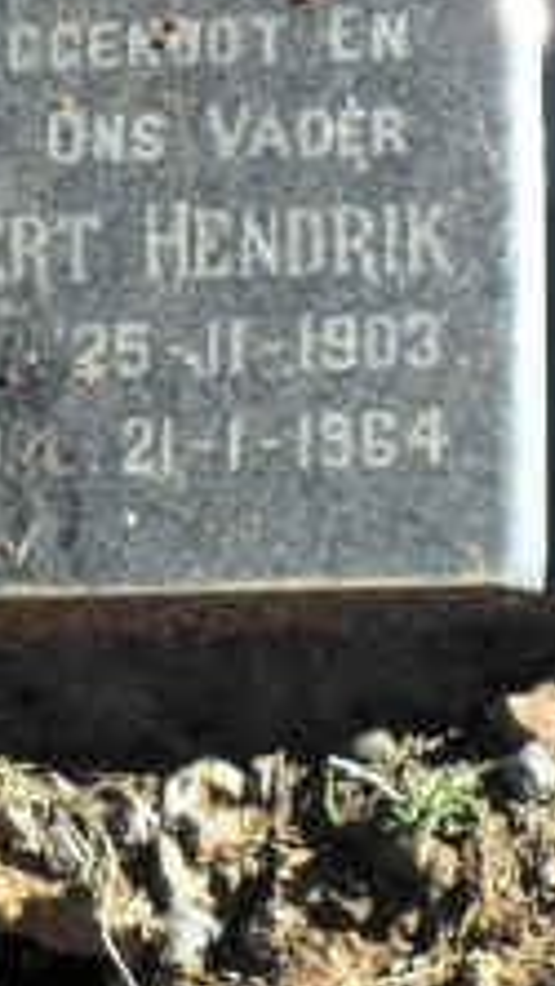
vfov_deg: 13.7
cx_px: 568
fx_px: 4104
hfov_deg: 7.7
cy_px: 358
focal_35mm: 157
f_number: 5
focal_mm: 9.3
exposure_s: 1/125
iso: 100
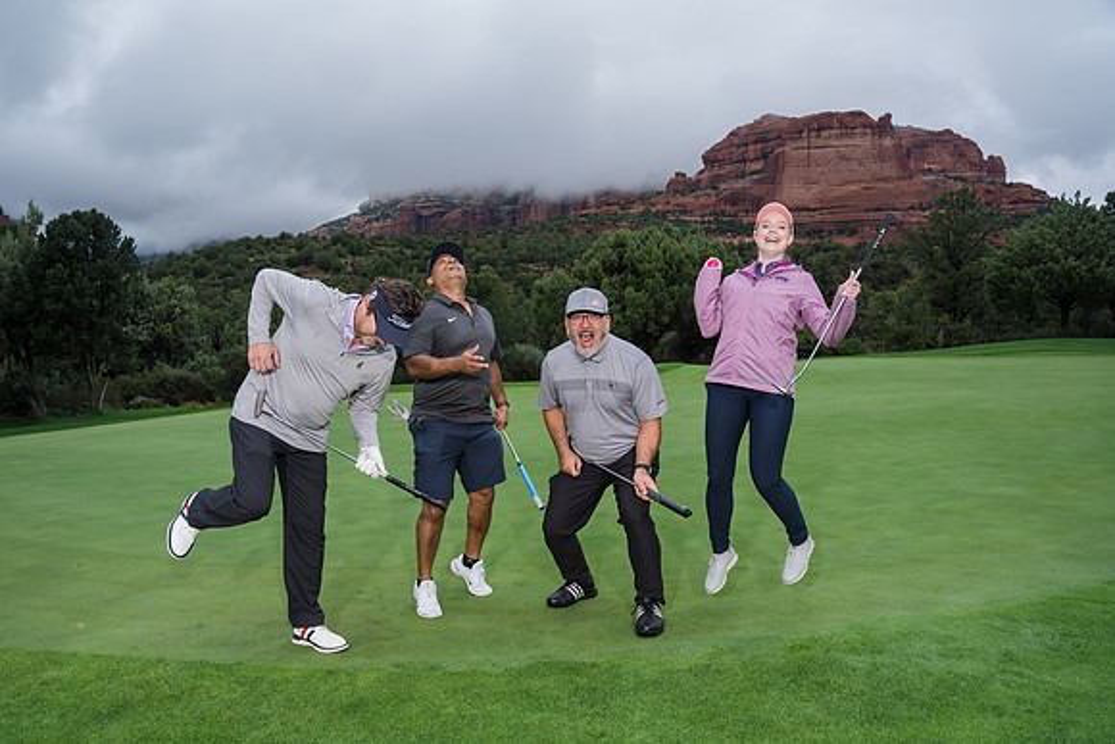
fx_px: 775
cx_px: 534
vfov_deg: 51.3
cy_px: 385
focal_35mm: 25
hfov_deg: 71.4
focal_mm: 24
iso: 320
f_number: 5
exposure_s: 1/500
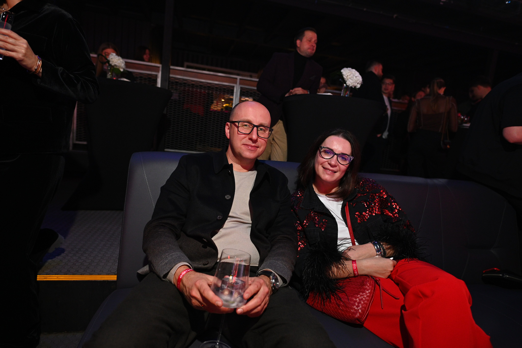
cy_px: 174
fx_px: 290
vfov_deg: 61.9
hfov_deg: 84.0
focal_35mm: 20
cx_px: 261
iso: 1600
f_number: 2.8
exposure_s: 1/200
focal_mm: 20
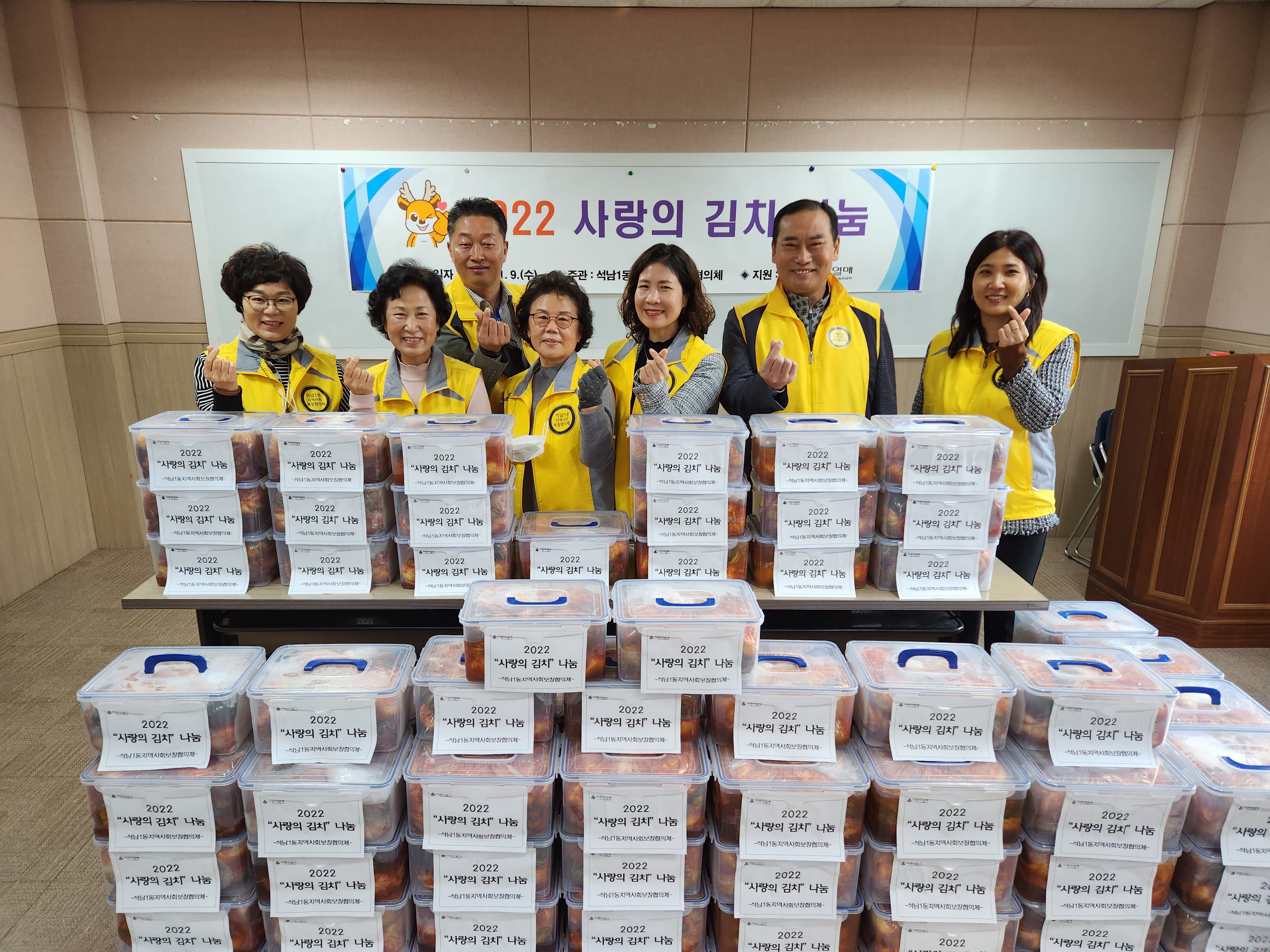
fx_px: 844
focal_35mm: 23
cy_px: 476
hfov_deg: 73.9
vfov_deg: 58.9
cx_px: 635
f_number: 1.8
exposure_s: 1/180
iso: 160
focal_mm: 5.4
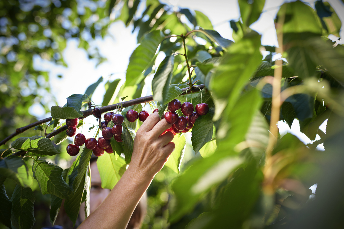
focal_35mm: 51
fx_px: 487
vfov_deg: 26.5
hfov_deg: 38.9
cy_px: 117
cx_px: 175
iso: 320
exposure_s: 1/640
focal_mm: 50
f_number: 2.8
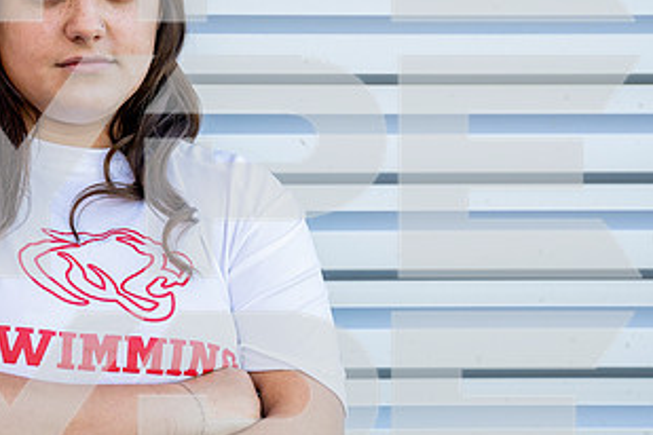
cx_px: 104
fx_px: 1941
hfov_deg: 18.9
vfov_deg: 12.8
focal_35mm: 107
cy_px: 168
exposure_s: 1/125
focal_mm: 57
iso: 250
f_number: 5.6
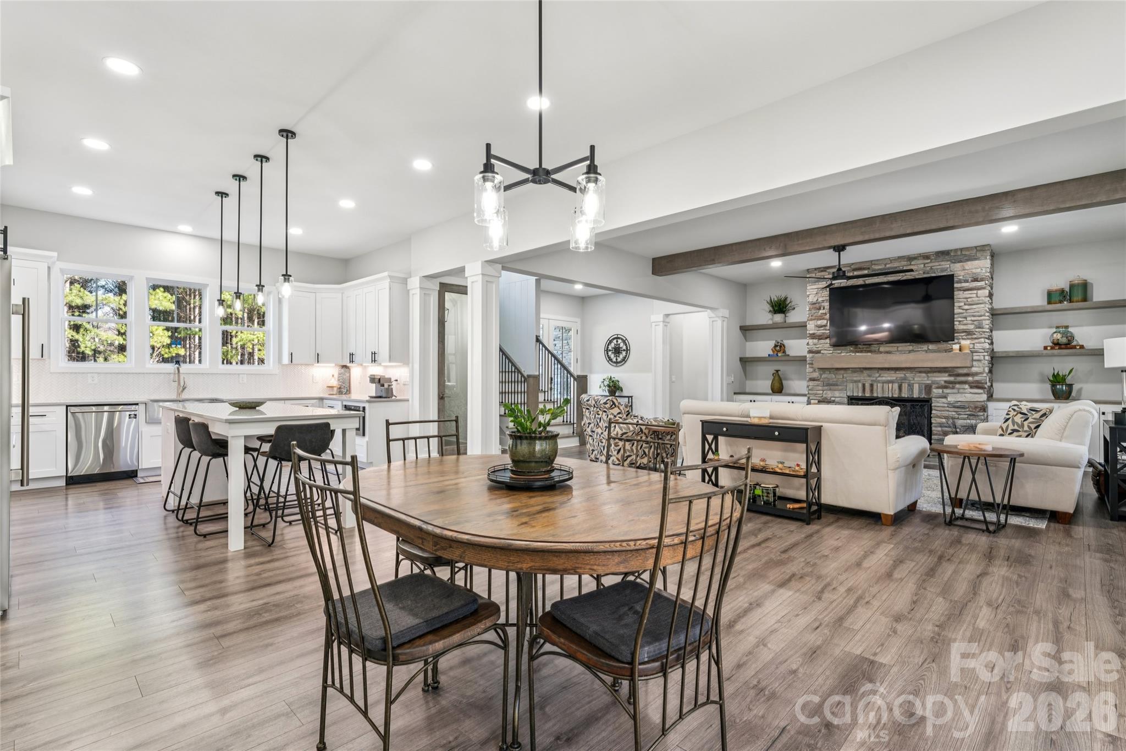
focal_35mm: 17
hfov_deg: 94.0
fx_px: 525
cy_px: 376
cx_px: 563
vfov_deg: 71.1
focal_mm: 16.8
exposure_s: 1/2.5
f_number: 10
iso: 100
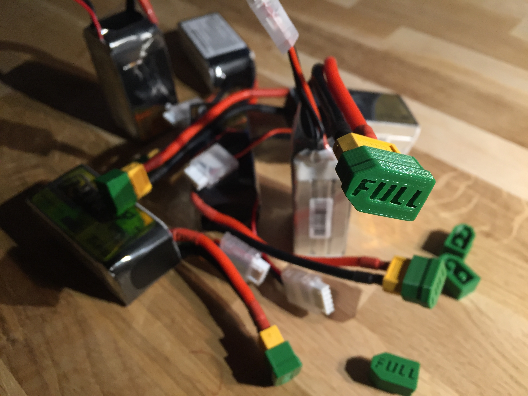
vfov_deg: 48.2
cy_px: 198
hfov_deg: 61.7
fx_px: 442
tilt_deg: -47.9
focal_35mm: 29
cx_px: 264
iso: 40
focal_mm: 4.15
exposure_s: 1/33
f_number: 2.2
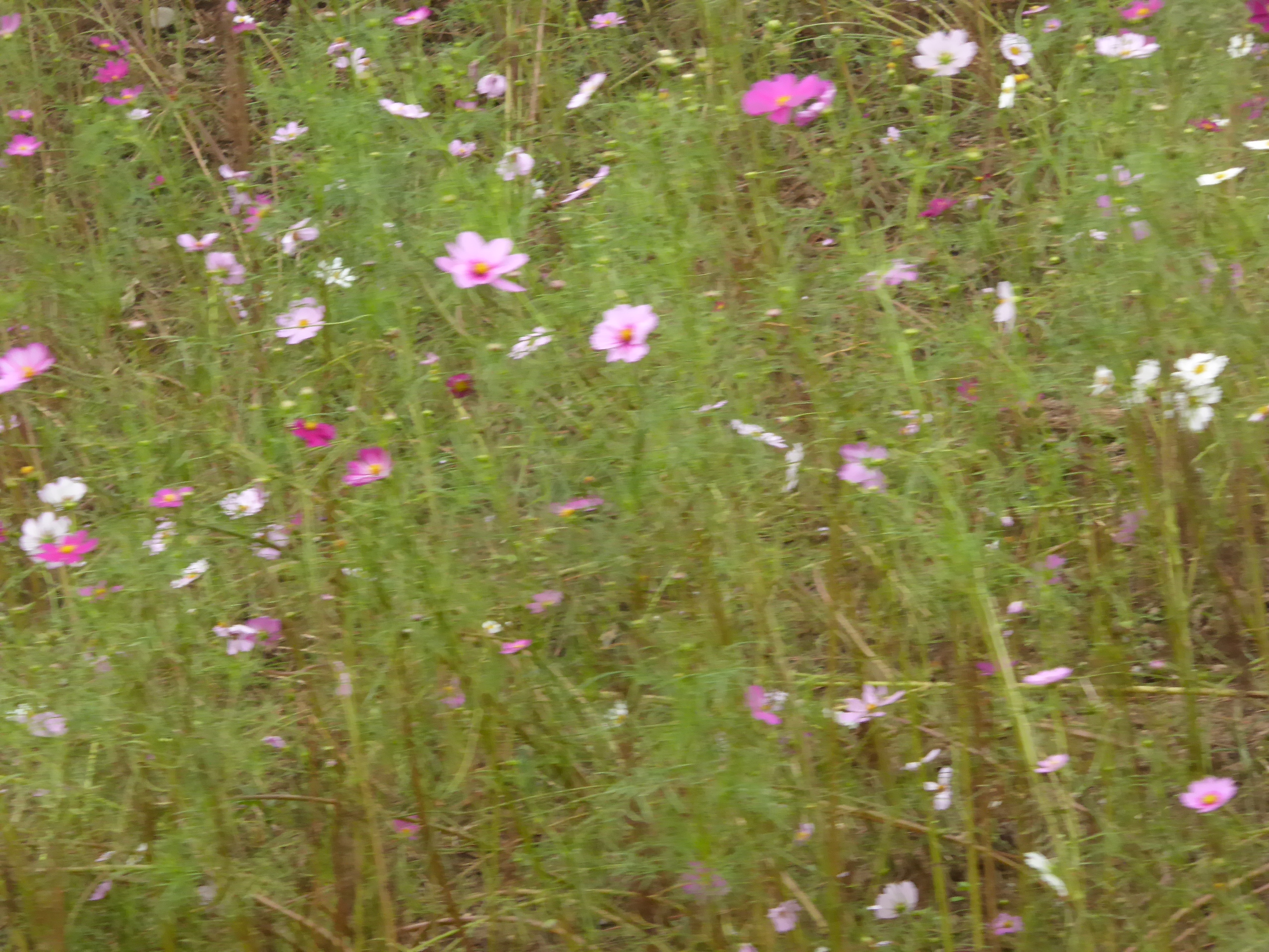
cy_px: 476
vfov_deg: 6.7
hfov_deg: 8.9
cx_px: 634
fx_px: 8138
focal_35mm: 222
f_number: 5.6
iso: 400
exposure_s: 1/320
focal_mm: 35.8
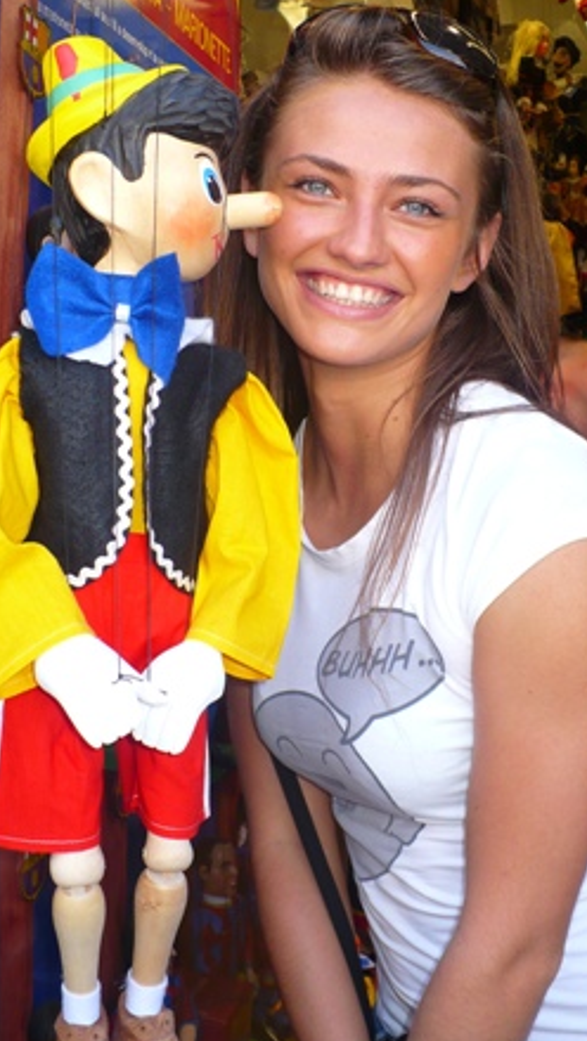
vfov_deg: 49.4
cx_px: 260
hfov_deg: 29.0
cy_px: 523
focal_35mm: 41
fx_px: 1133
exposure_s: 1/125
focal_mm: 6.1
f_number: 2.8
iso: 100
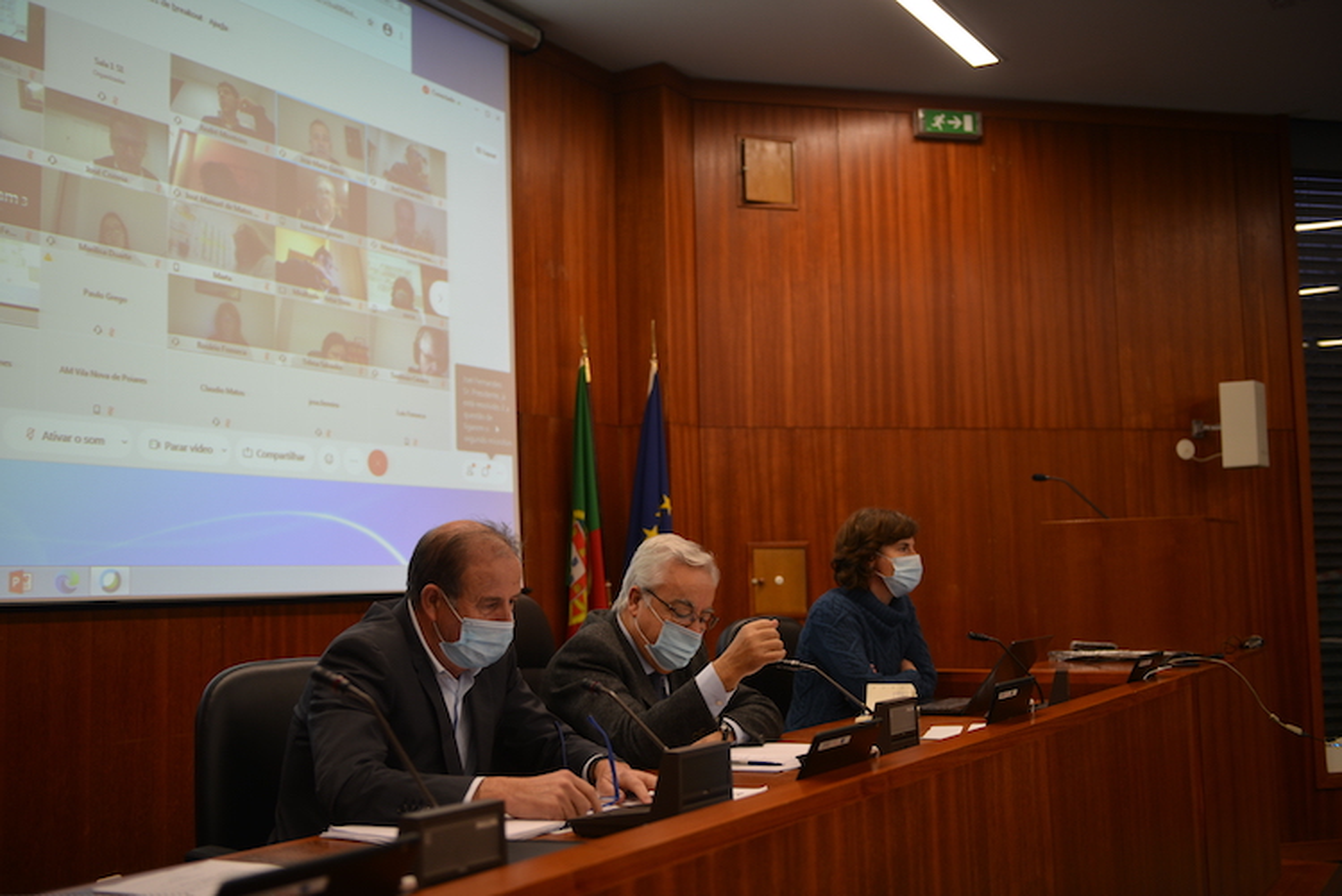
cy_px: 448
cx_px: 671
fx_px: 1417
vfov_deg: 35.1
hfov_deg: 50.7
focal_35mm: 38
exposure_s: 1/40
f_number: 2.8
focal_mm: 38
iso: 320
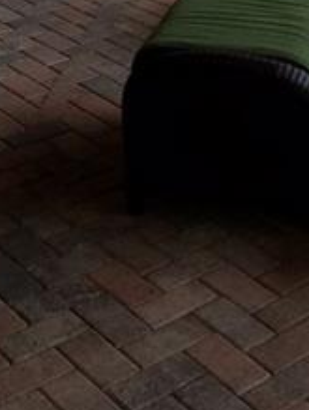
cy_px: -146
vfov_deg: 19.5
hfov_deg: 16.0
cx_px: 309
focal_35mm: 91
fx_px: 1080
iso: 50
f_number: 1.7
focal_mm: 4.2
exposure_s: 1/120
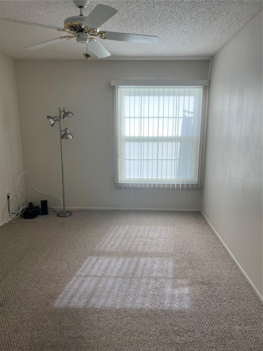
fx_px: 263
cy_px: 176
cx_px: 132
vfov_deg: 67.3
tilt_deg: -11.2
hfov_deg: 53.1
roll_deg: +0.1
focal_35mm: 26
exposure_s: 1/162
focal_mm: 5.1
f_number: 1.6
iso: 50
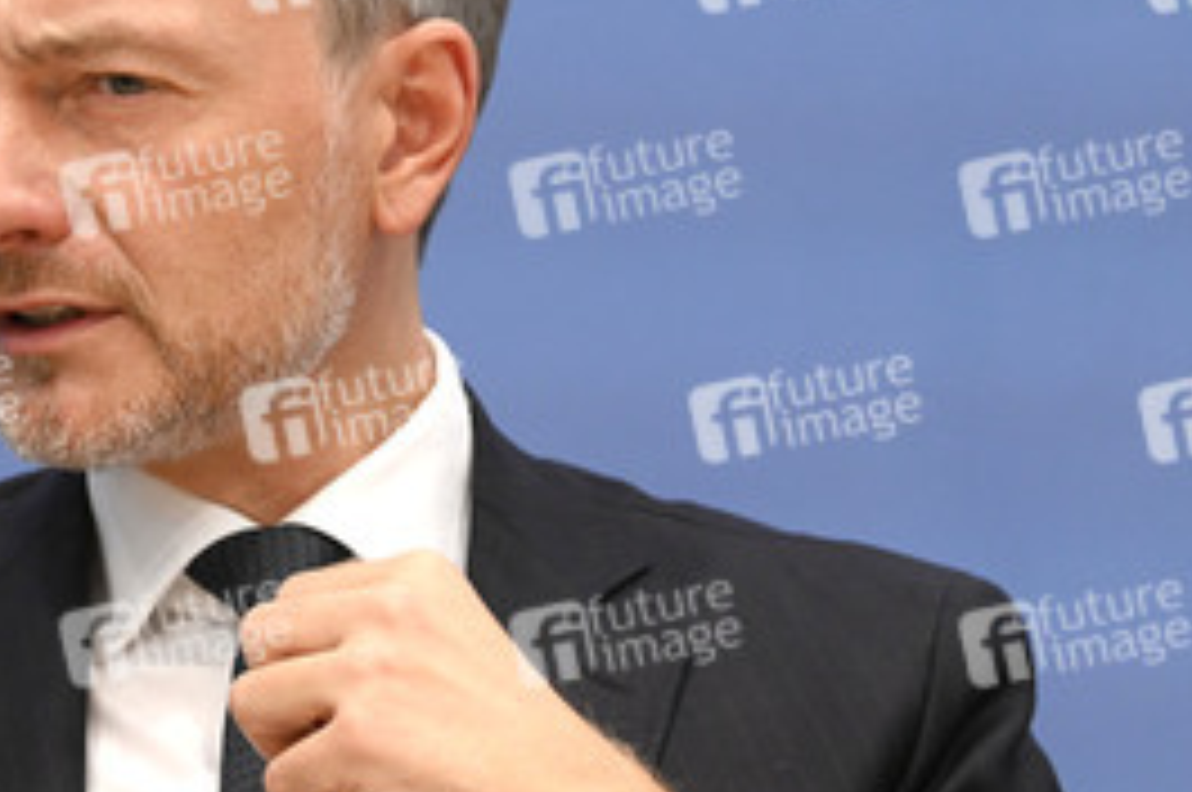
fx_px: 7871
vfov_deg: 5.8
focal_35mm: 238
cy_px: 297
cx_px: 236
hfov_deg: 8.6
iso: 3200
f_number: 5.6
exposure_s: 1/500
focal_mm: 140
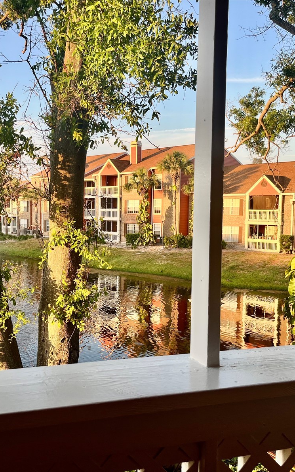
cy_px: 237
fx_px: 476
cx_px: 72
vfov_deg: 52.7
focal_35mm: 37
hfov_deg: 33.7
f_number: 1.6
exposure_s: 1/532
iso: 50
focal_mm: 5.1
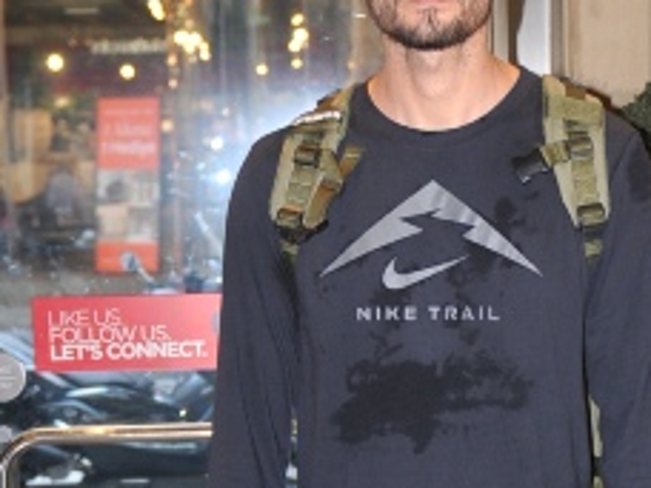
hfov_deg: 13.9
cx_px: 534
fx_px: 2652
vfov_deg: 9.9
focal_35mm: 141
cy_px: 888
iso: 160
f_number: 3.2
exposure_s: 1/60
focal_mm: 26
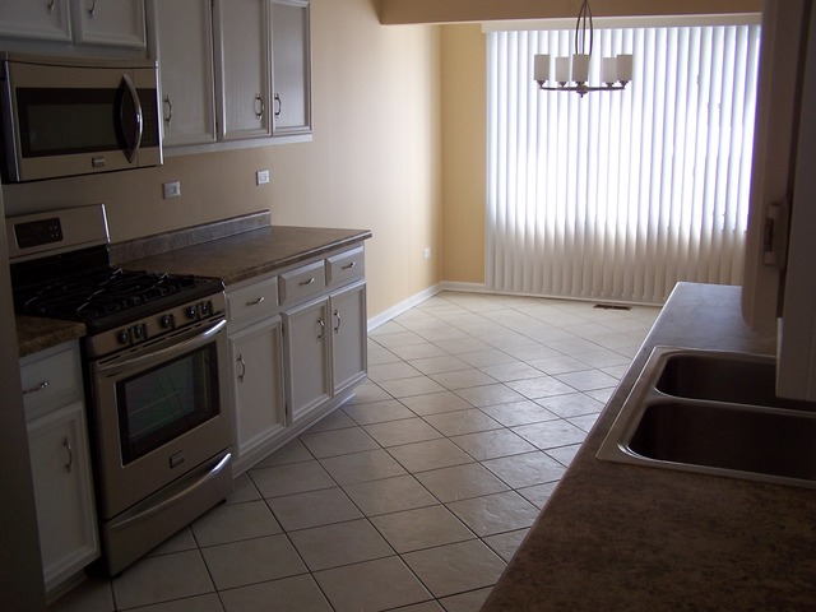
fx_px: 896
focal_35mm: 38
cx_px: 408
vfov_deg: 37.7
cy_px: 306
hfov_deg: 49.0
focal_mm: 6.3
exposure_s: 1/90
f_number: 2.8
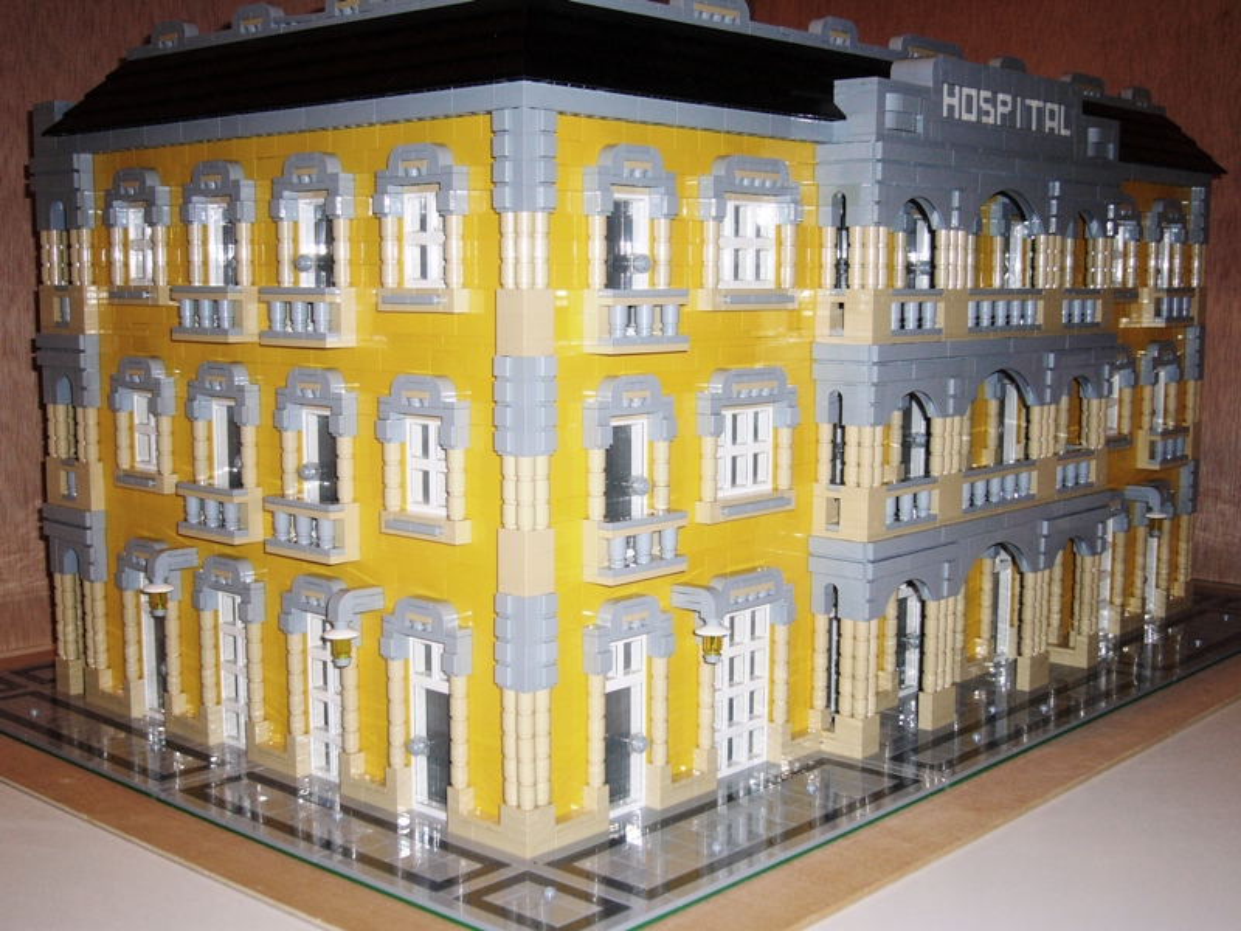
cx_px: 620
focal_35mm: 45
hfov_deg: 42.1
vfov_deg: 32.2
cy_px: 466
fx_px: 1613
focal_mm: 7.5
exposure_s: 1/30
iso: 100
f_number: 3.2
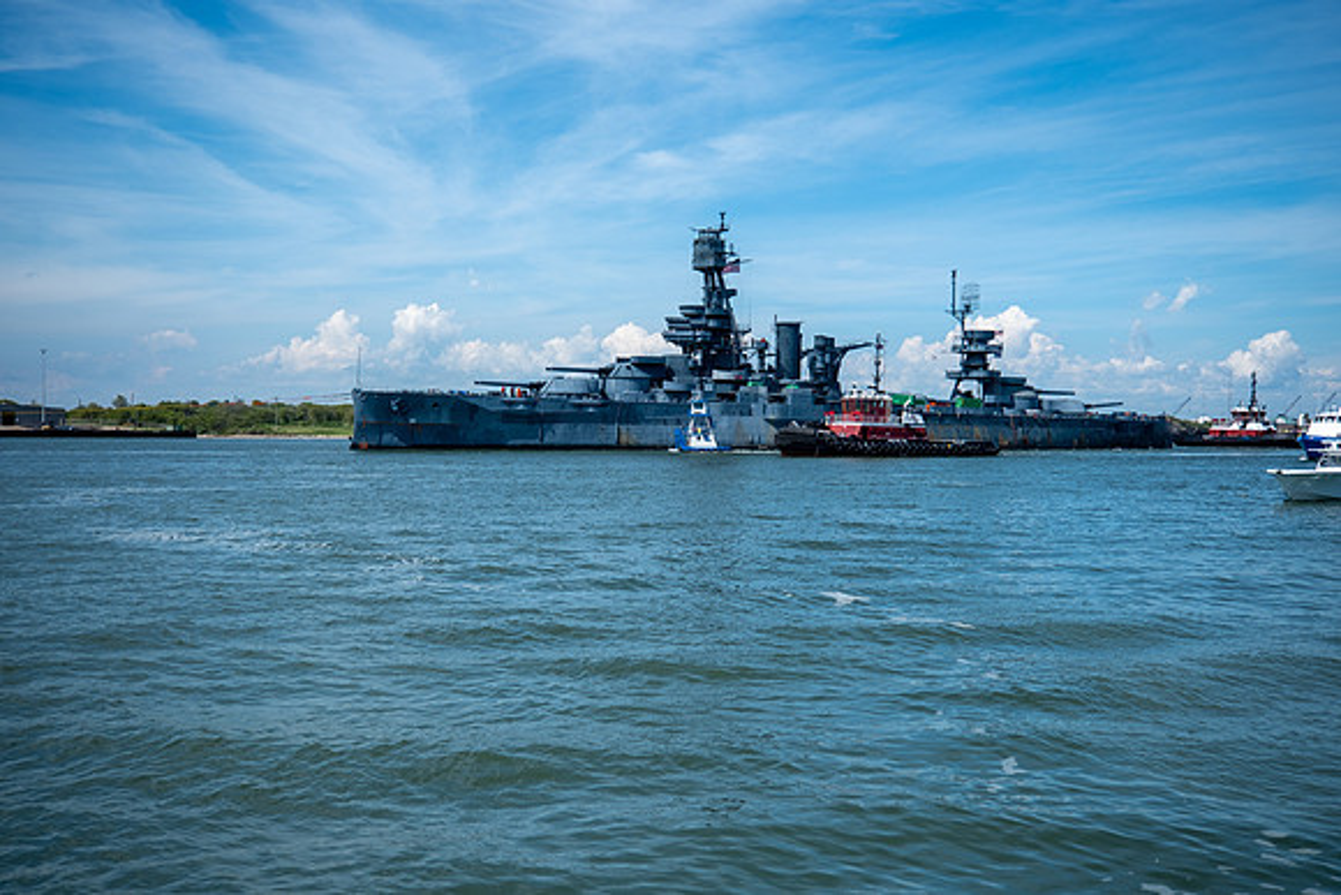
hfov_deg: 47.4
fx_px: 1528
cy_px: 448
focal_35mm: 41
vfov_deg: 32.6
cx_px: 670
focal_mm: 27.5
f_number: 4
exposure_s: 1/2000
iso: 160
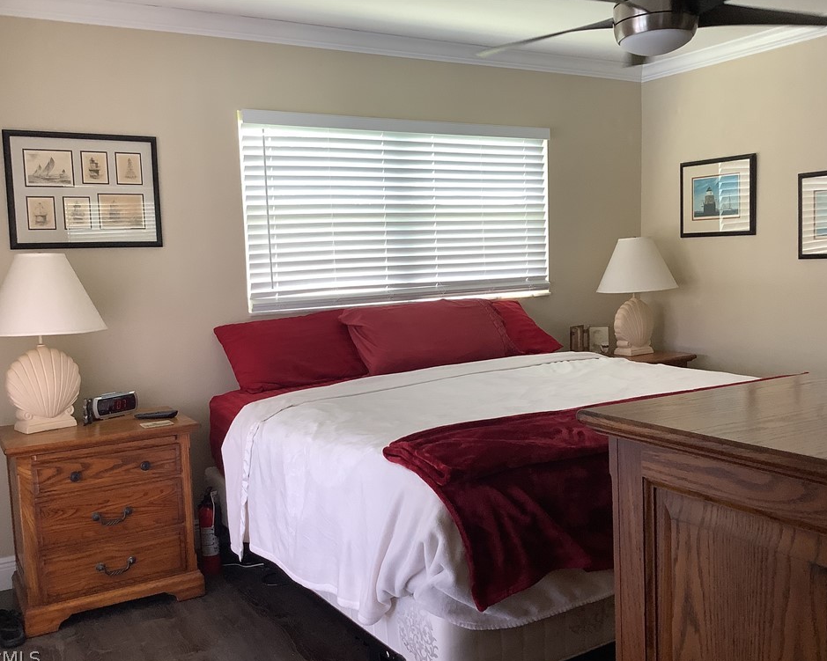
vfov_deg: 44.5
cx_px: 409
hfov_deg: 54.2
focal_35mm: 33
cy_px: 335
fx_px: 808
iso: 80
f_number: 2.4
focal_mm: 3.3
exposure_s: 1/60
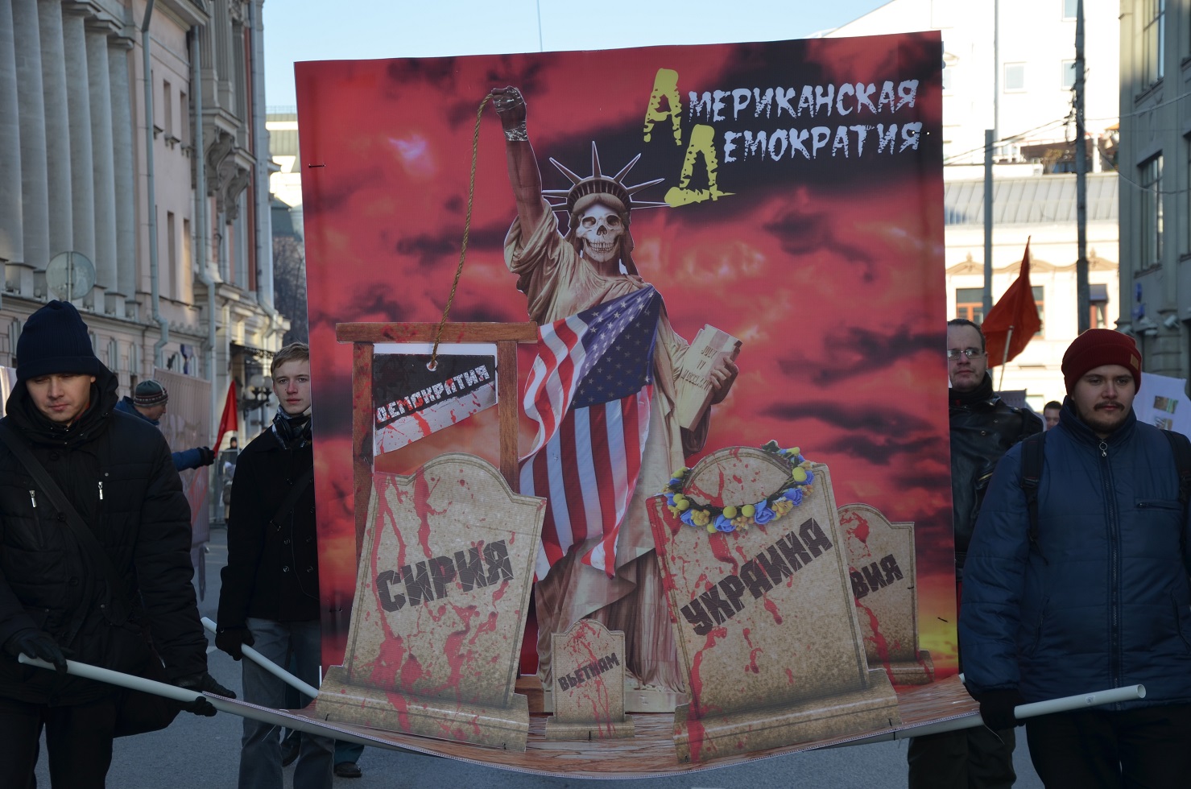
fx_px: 2873
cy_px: 394
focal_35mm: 87
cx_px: 596
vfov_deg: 15.6
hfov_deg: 23.4
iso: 100
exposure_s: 1/200
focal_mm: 58
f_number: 5
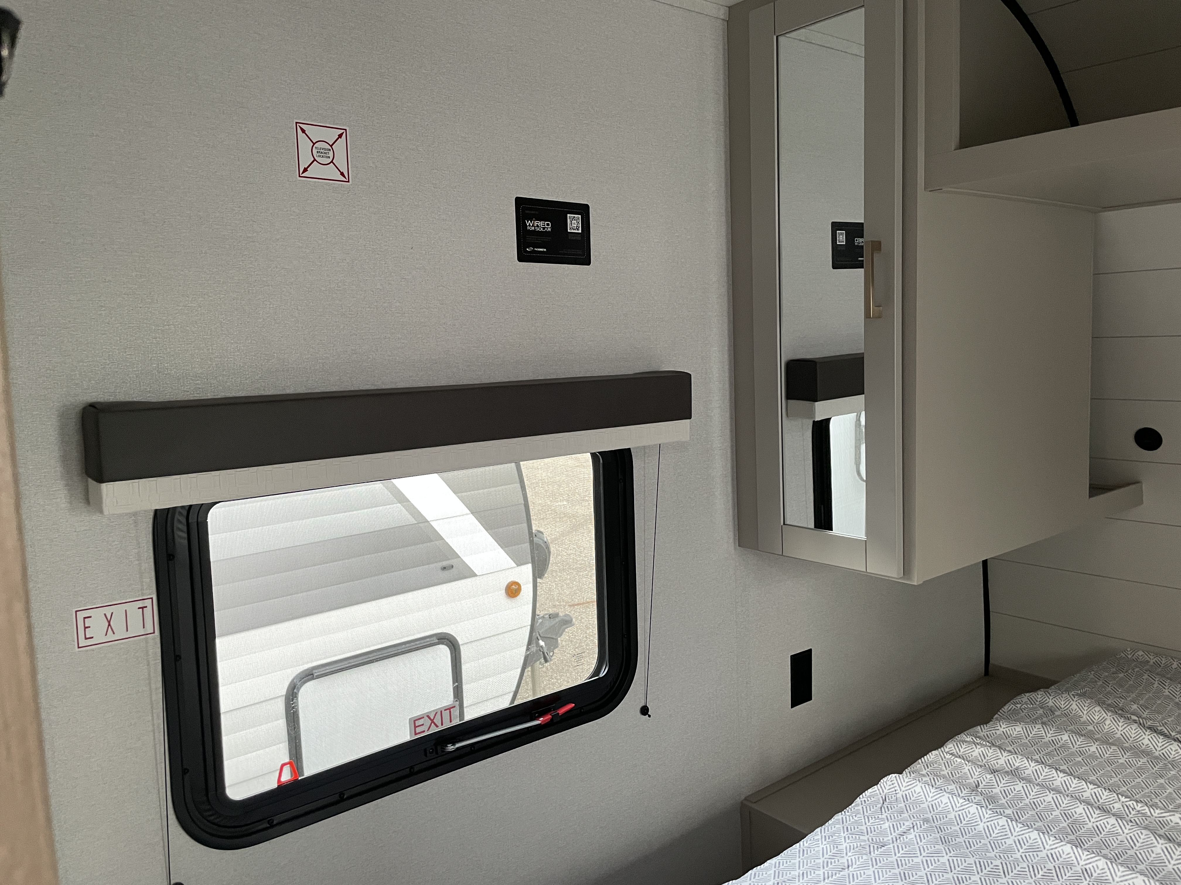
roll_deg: +2.8
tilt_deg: -6.8
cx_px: 590
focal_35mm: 26
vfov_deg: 53.1
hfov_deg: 67.3
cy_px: 442
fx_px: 887
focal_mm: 4.2
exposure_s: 1/60
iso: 250
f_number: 1.6
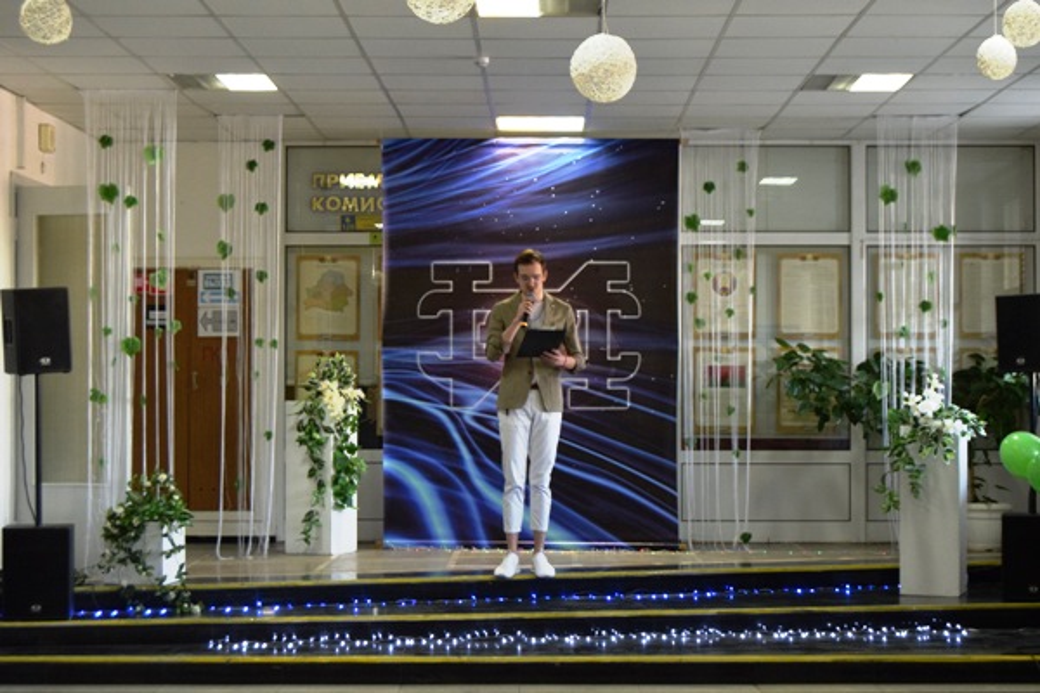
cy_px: 346
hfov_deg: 29.2
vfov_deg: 19.7
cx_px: 520
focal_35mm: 69
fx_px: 1993
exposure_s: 1/40
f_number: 8
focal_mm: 46
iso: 1600
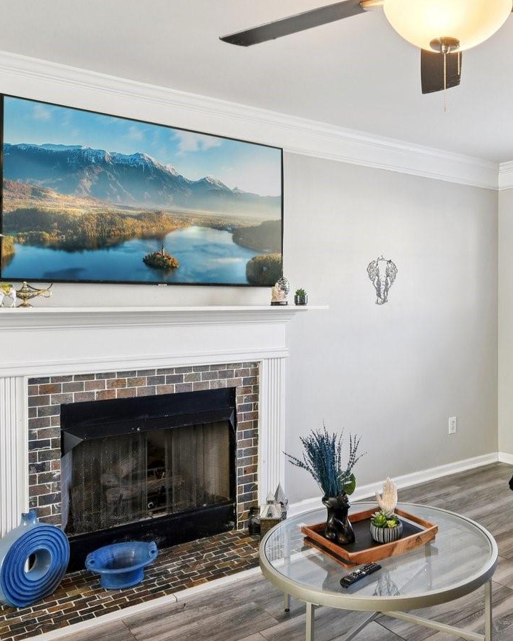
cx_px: 369
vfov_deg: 58.7
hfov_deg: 47.1
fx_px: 569
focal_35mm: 30
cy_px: 303
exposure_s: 1/15
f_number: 8
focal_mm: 14
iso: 200
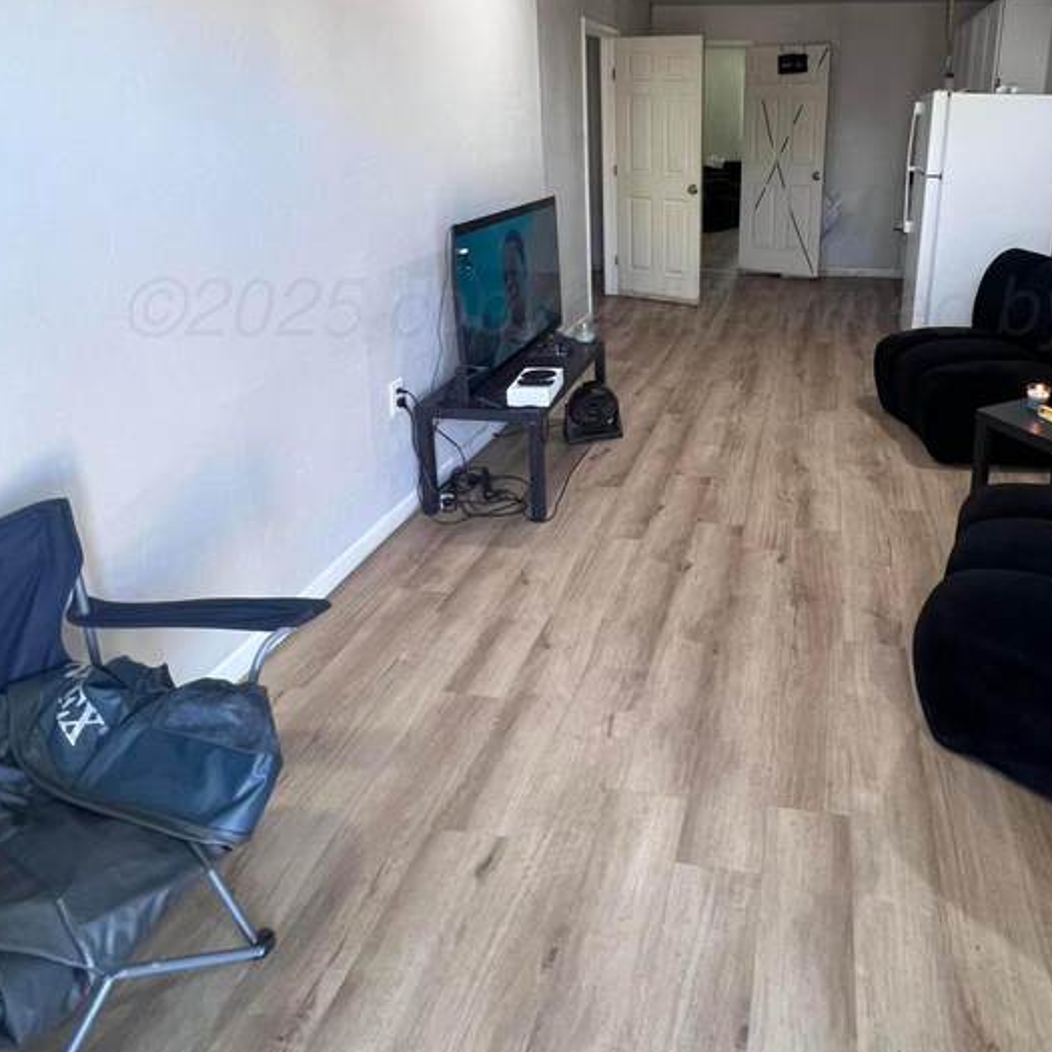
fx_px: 722
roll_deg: +0.3
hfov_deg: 70.2
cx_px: 697
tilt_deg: -14.3
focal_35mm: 21
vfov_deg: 69.1
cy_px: 313
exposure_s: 1/60
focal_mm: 1.57
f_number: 1.8
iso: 200
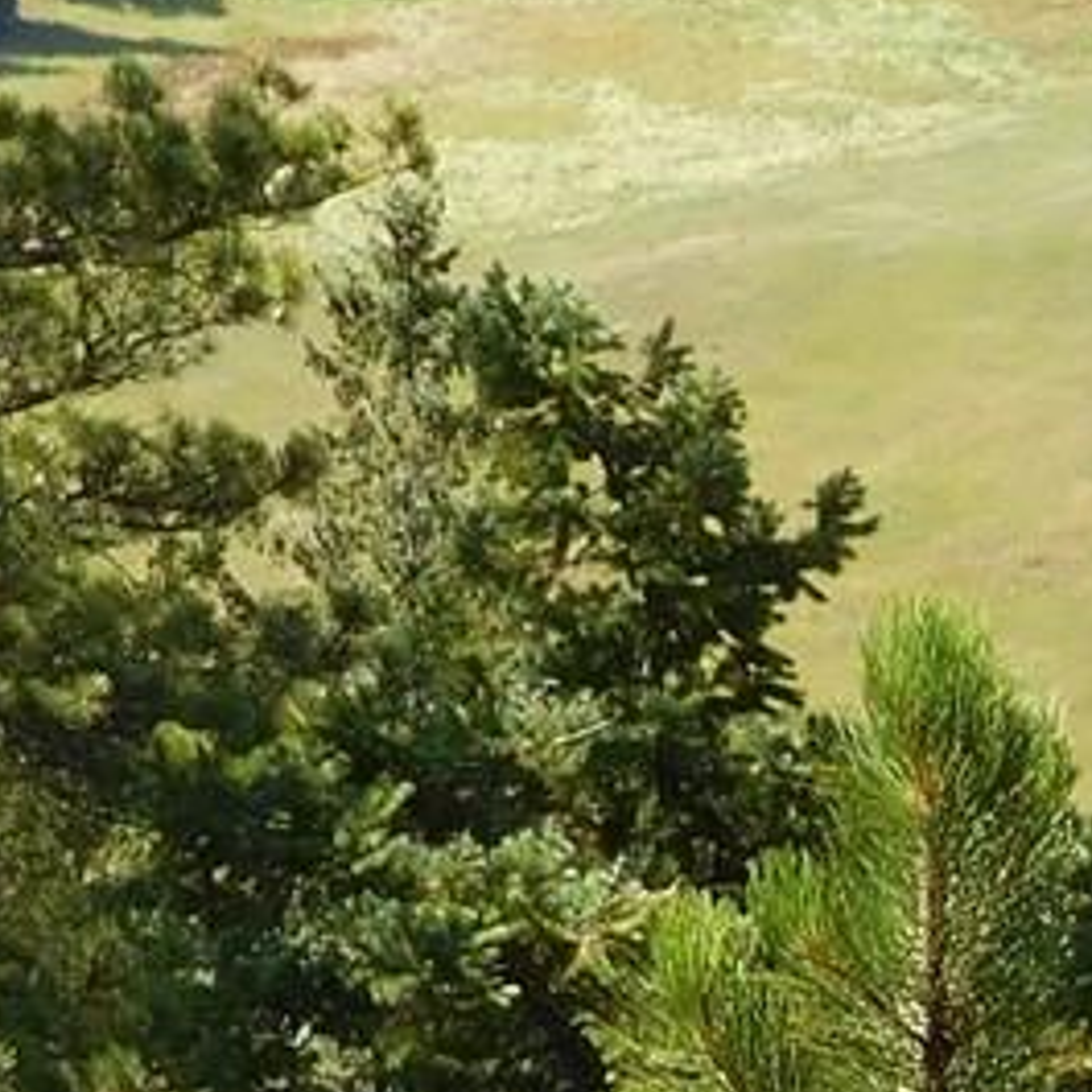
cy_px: -326
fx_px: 10493
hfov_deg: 5.9
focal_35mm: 294
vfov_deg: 5.9
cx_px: 1339
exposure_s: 1/500
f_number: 4.2
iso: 200
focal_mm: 9.8
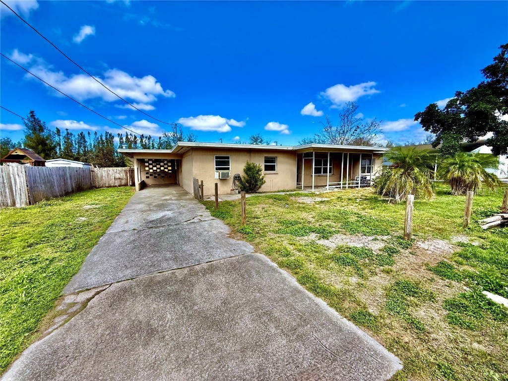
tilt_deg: -6.3
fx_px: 205
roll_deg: +0.4
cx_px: 254
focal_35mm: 14
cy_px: 190
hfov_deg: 102.1
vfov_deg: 85.7
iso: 50
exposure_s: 1/1656
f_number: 2.2
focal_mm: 2.22
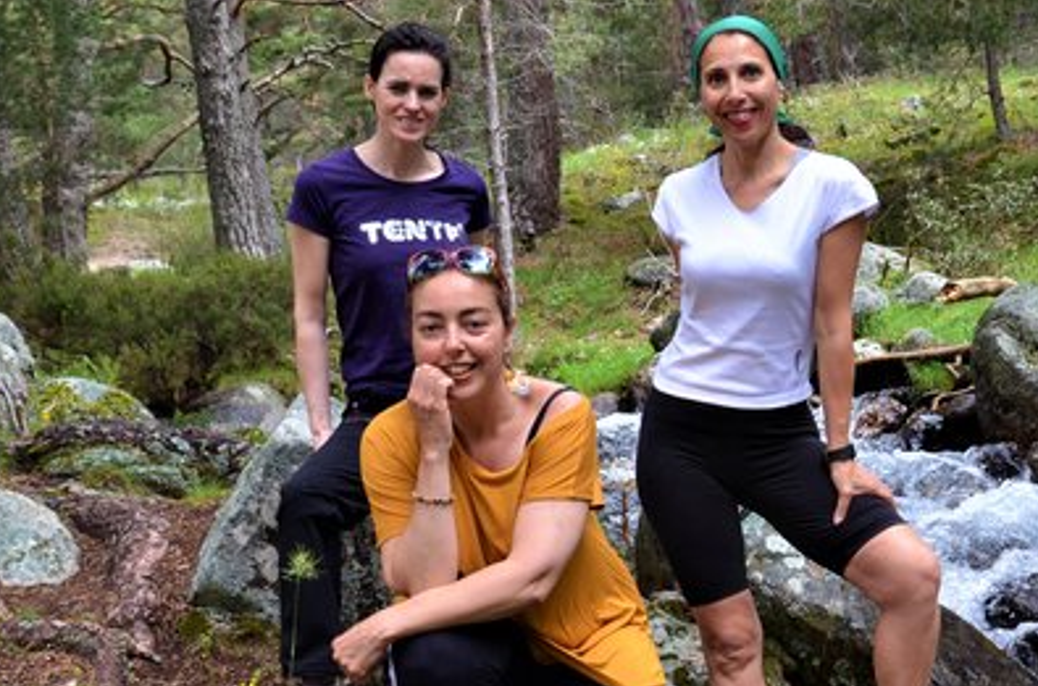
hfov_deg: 27.2
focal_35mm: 73
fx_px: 2099
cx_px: 849
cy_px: 478
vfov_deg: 18.5
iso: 640
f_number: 8
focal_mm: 24
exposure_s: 1/250
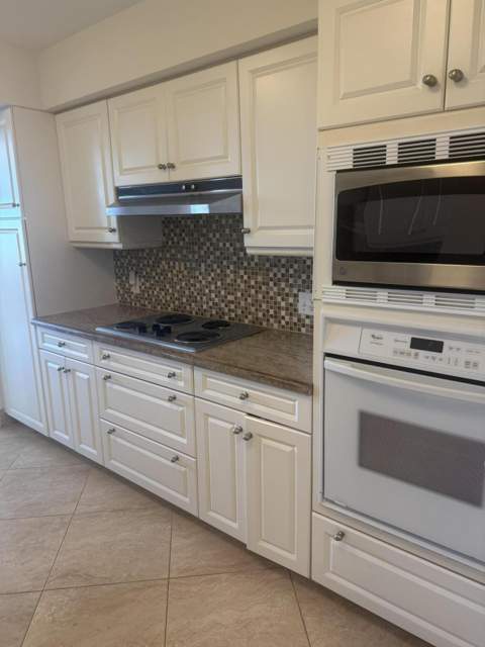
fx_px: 448
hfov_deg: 56.8
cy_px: 324
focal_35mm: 24
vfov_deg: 71.6
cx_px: 242
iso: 160
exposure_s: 1/120
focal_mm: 6.76
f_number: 1.78
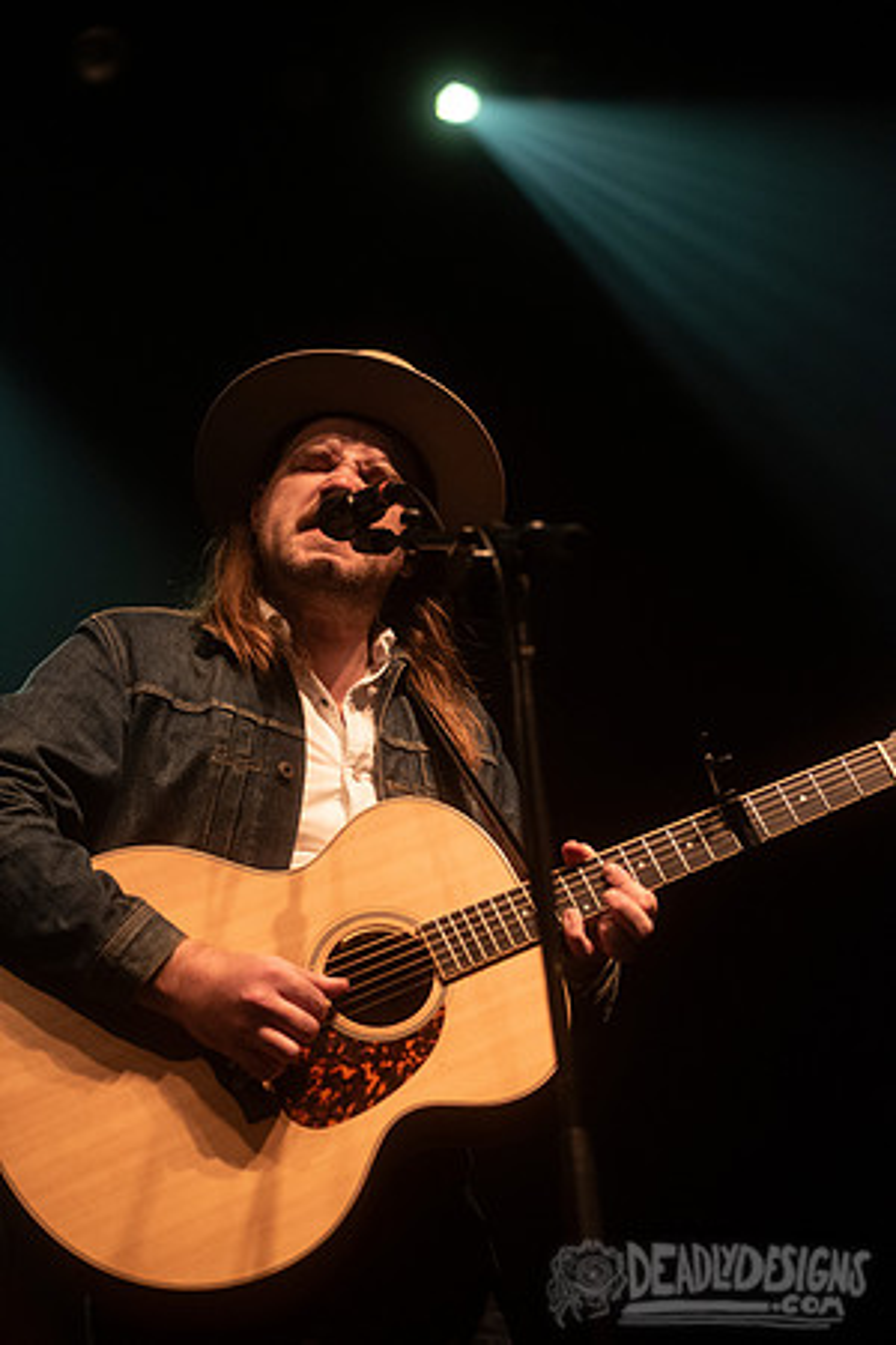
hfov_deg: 17.1
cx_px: 448
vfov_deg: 25.4
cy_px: 672
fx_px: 2986
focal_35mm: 80
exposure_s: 1/125
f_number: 3.2
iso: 2500
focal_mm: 80
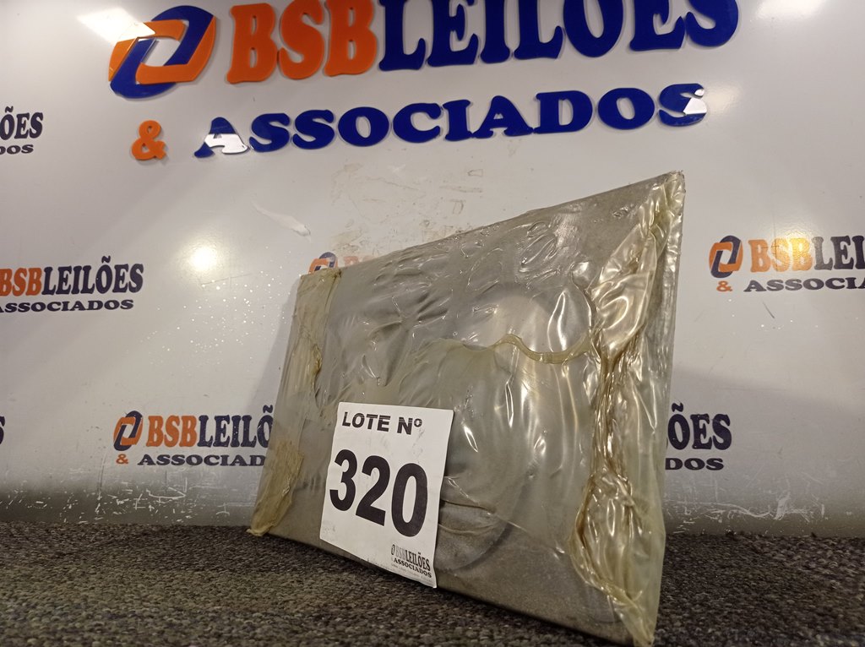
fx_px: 699
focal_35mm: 28
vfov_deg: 49.7
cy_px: 324
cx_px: 432
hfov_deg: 63.5
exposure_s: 1/120
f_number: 1.79
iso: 164
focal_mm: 4.7
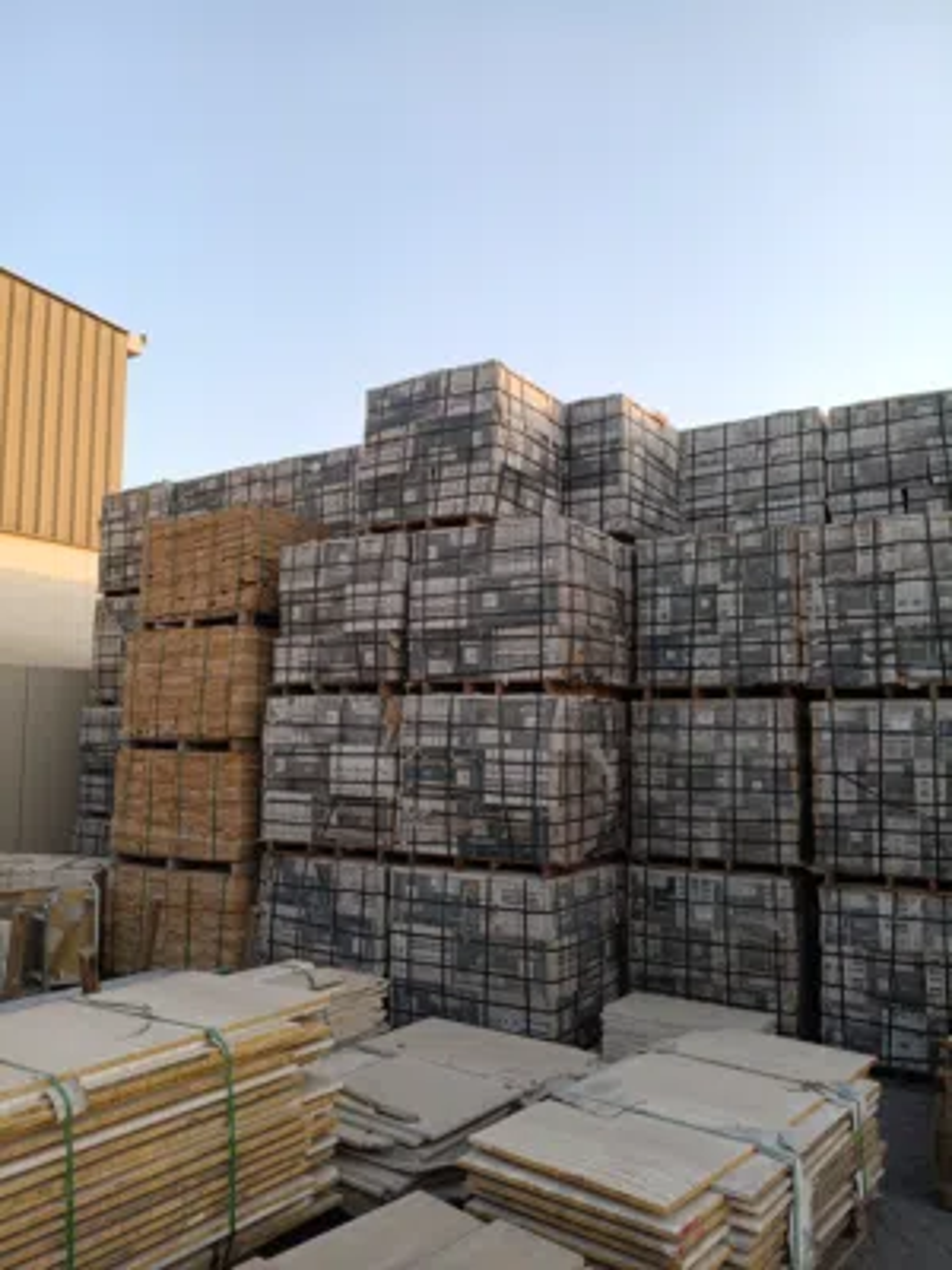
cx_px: 476
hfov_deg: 53.1
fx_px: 953
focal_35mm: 26
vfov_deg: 67.3
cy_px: 635
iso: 53
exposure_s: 1/156
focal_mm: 4.94
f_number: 1.59
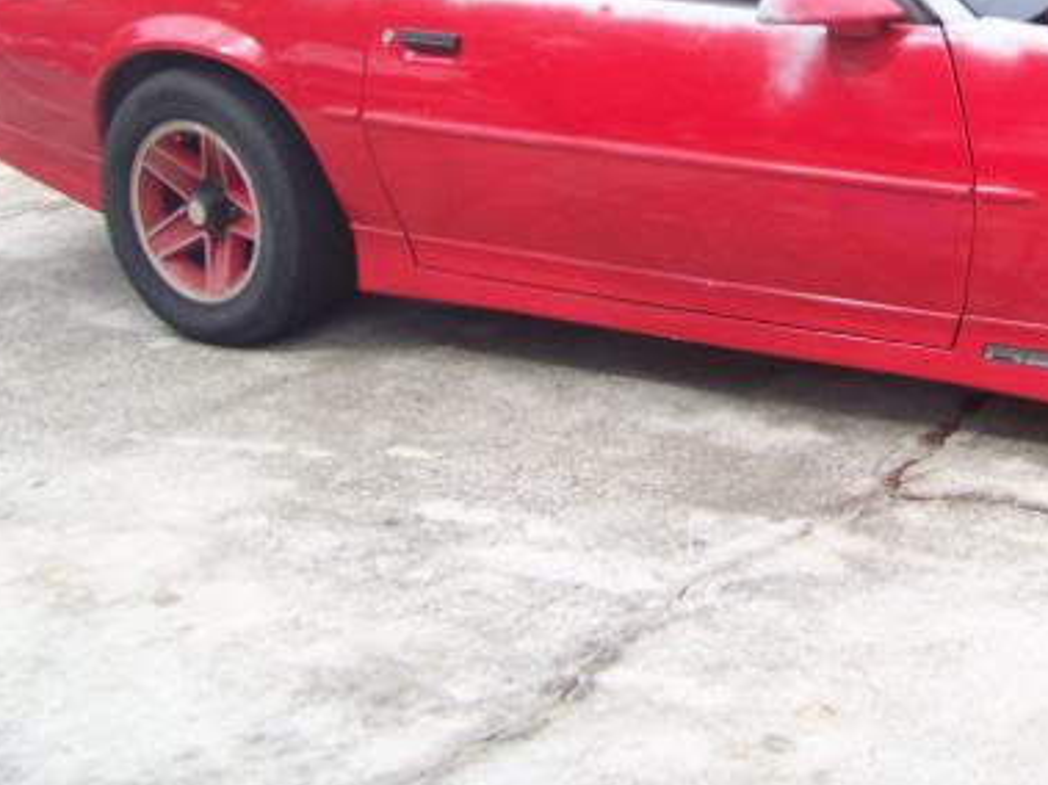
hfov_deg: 24.8
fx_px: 2300
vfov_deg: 19.0
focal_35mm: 76
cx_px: 973
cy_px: 66
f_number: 2.8
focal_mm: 5.9
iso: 71
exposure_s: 1/320
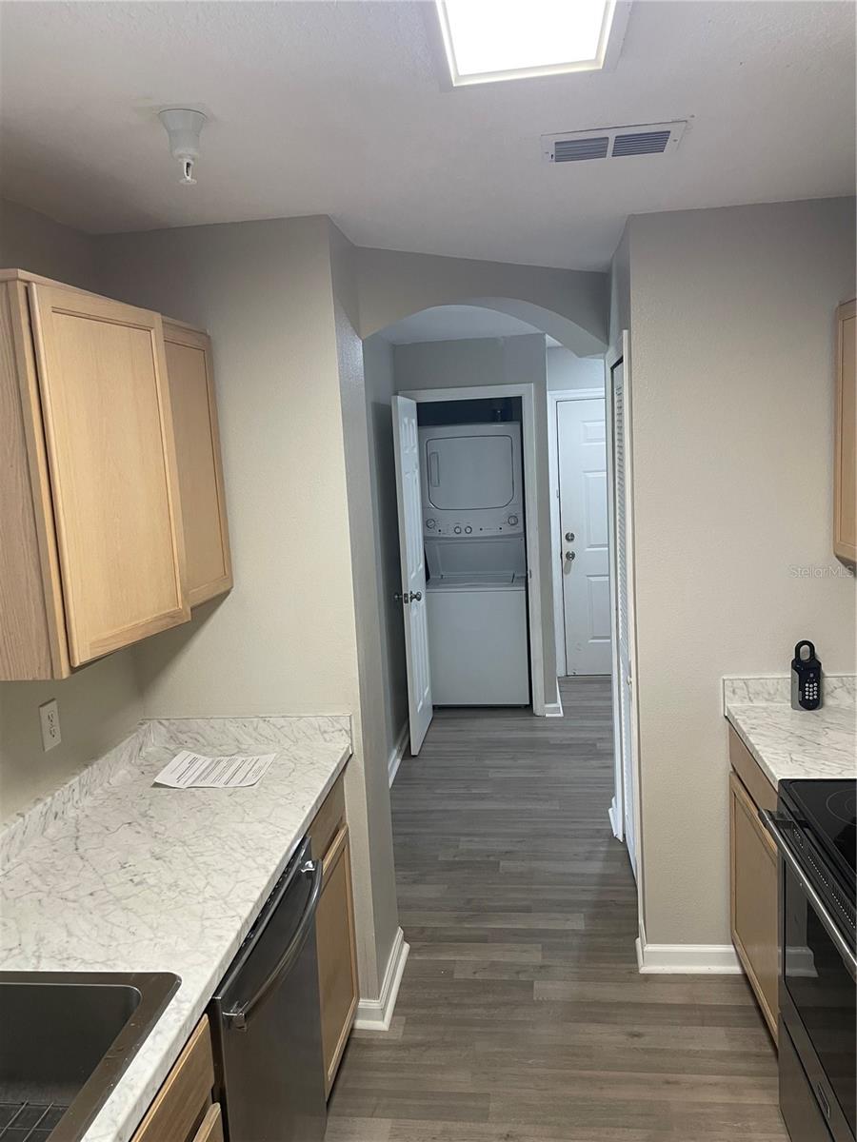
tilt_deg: -7.5
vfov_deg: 67.3
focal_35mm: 26
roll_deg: +2.8
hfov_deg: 53.1
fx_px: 858
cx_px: 428
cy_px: 571
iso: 80
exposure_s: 1/60
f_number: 1.6
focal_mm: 4.2
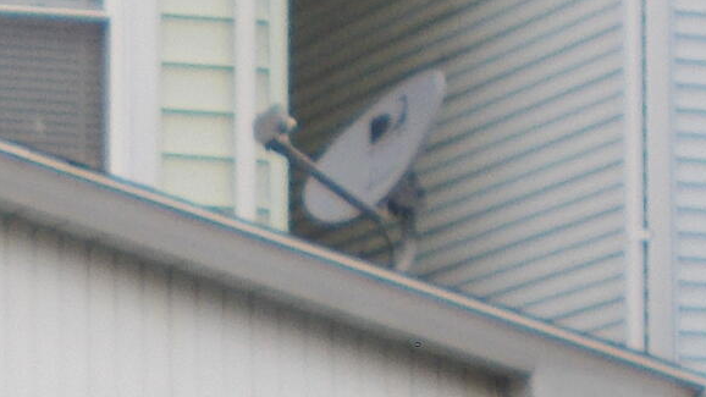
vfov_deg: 4.9
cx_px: -261
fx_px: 4661
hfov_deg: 8.5
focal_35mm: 249
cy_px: 520
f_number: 4.2
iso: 80
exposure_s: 1/500
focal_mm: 7.9
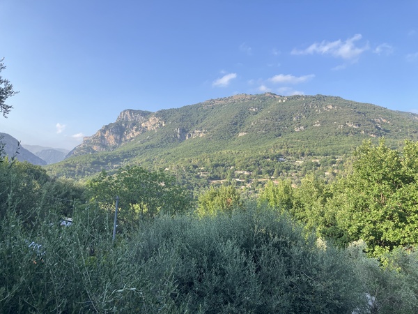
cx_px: 209
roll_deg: -0.8
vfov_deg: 49.7
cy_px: 157
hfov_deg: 63.4
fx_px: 338
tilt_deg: +6.7
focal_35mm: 28
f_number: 1.8
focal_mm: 3.99
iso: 32
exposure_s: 1/286
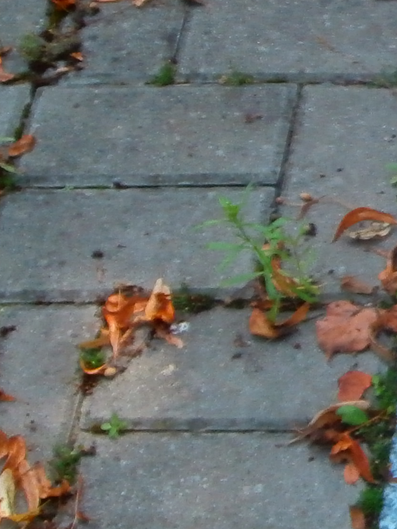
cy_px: 9
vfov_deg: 15.6
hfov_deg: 10.8
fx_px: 1897
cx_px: 837
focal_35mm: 124
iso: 100
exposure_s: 1/160
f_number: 3.5
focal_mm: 5.36
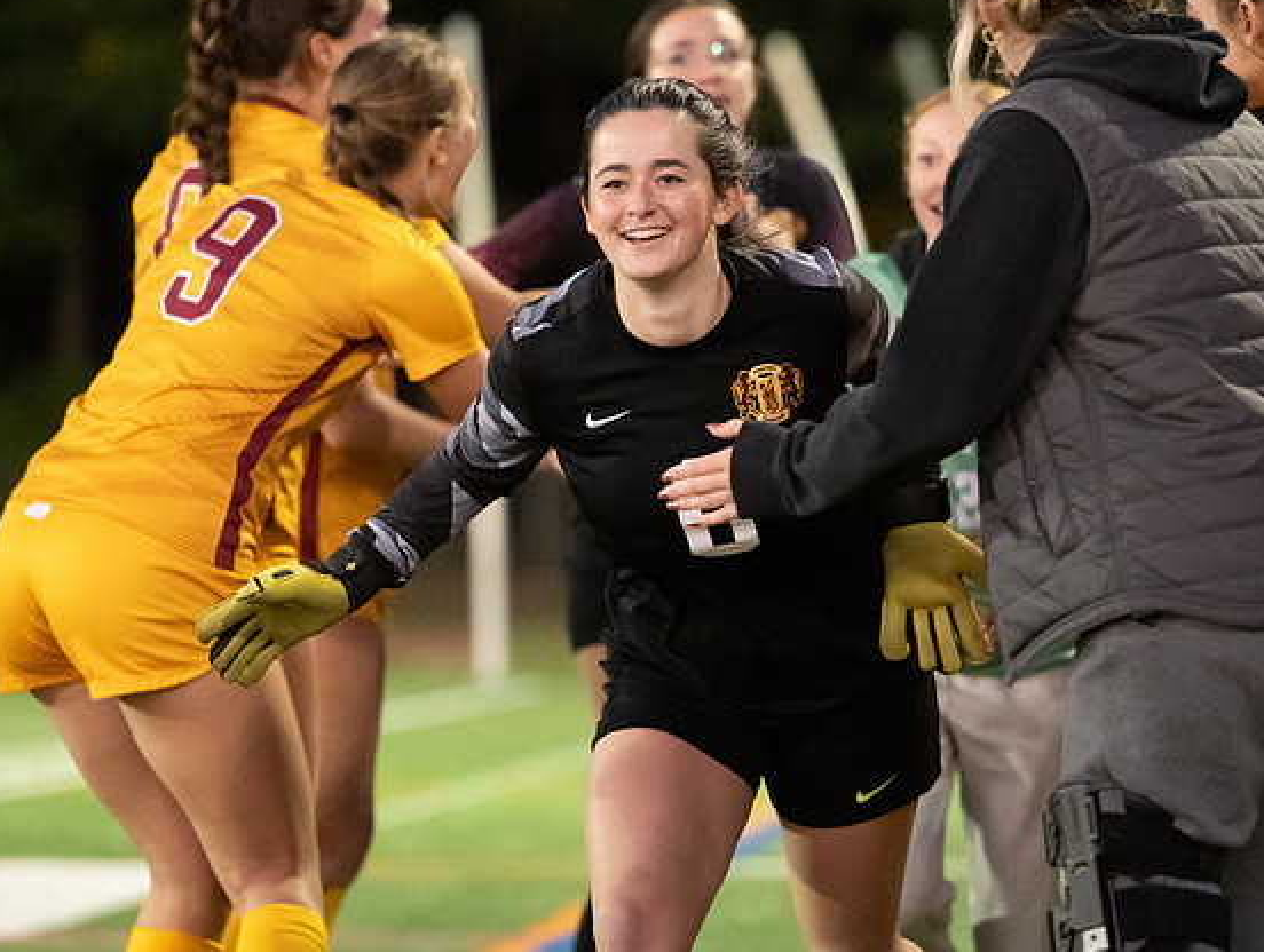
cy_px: 522
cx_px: 691
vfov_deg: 6.1
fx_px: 8889
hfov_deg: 8.1
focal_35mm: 243
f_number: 2.8
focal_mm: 145
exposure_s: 1/640
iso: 16000
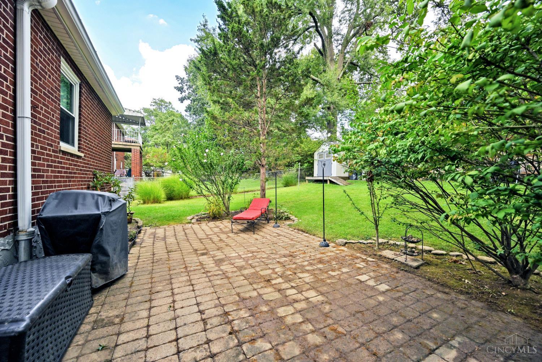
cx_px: 271
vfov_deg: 81.2
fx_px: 211
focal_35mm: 14
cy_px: 181
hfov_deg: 104.3
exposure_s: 1/250
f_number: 5.6
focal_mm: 14
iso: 200
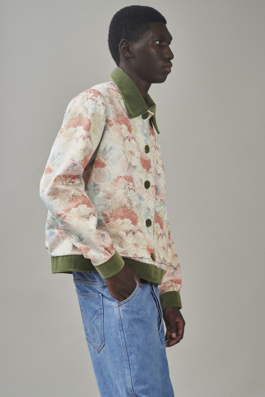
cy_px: 198
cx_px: 132
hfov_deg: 13.1
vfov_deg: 19.4
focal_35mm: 105
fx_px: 1158
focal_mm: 105
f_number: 13
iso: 200
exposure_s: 1/160
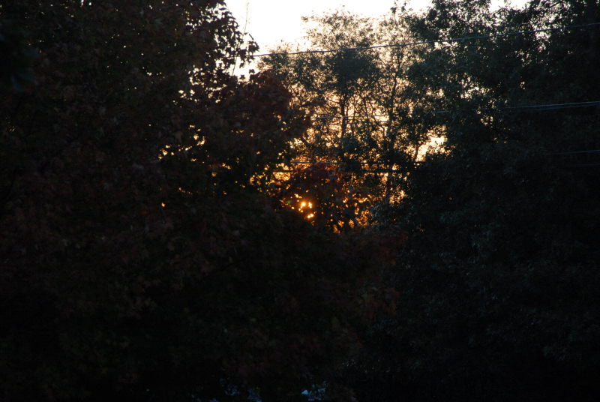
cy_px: 201
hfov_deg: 11.4
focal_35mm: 180
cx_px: 300
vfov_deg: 7.7
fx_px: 3004
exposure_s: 1/250
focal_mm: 120
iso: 800
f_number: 7.1
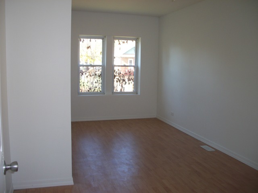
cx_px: 129
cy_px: 96
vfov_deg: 40.7
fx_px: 261
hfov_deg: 52.6
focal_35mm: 35
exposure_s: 1/60
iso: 80
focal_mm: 6.3
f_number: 3.1
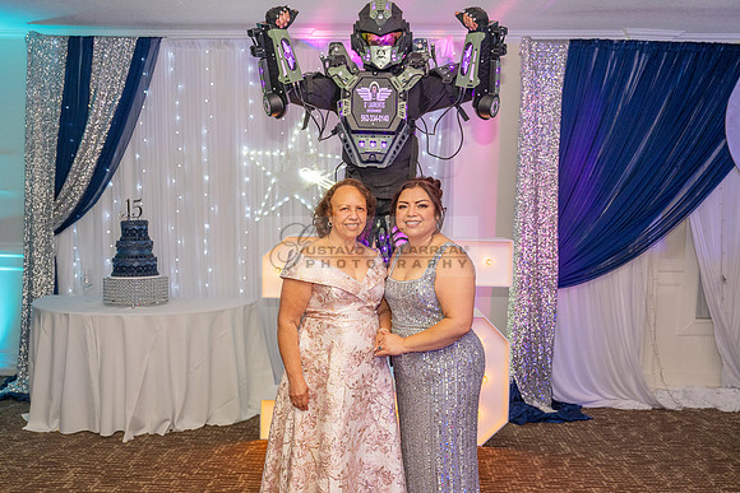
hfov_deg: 62.8
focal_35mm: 30
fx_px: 607
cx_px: 370
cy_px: 246
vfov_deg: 44.3
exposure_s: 1/200
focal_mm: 29.5
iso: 1250
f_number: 4.5
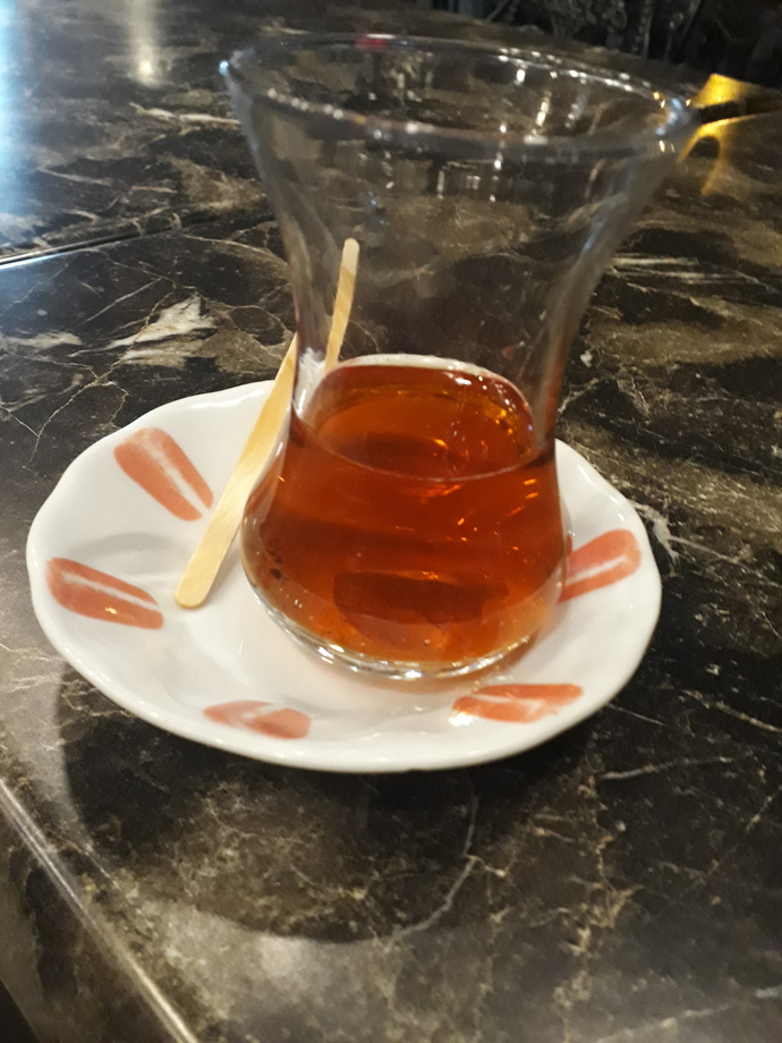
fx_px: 813
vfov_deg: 65.3
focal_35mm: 27
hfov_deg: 51.4
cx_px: 391
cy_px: 522
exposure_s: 1/17
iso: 400
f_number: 1.9
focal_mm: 3.6
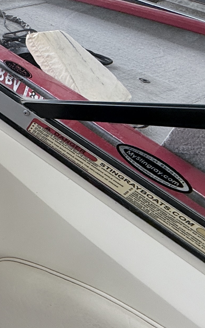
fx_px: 429
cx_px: -226
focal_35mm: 48
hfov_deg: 17.4
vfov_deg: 41.8
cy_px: 174
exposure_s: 1/121
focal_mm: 2.22
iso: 50
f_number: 2.2
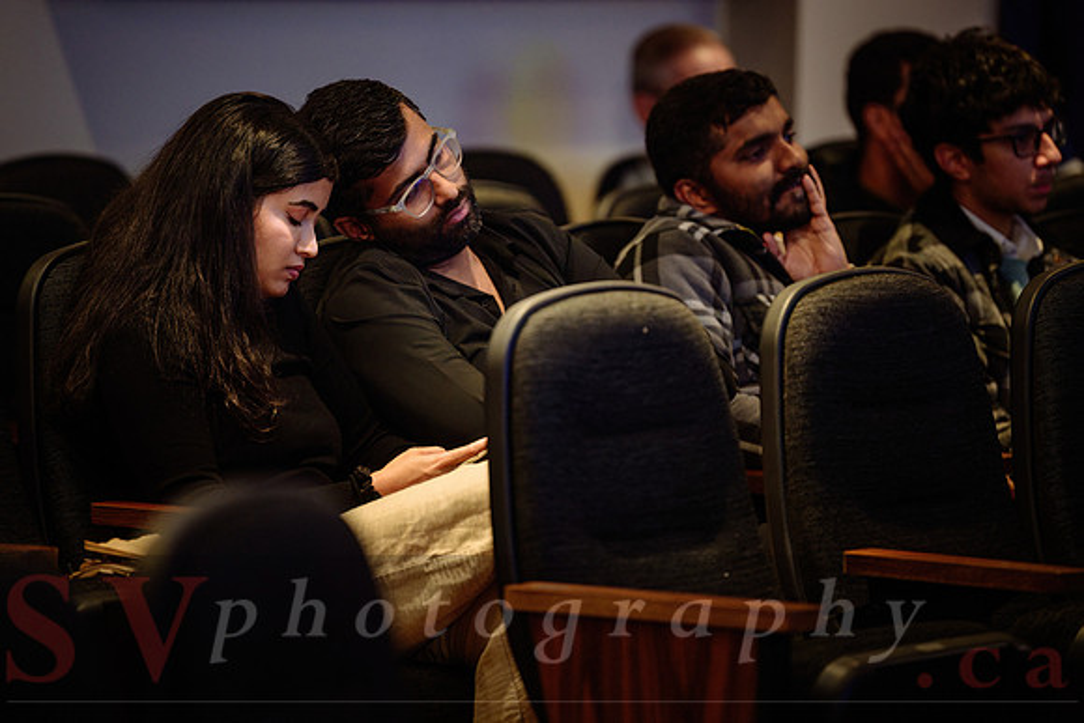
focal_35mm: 231
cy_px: 305
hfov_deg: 8.9
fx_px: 6958
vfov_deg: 6.0
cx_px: 574
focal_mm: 200
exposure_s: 1/60
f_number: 2.8
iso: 1600
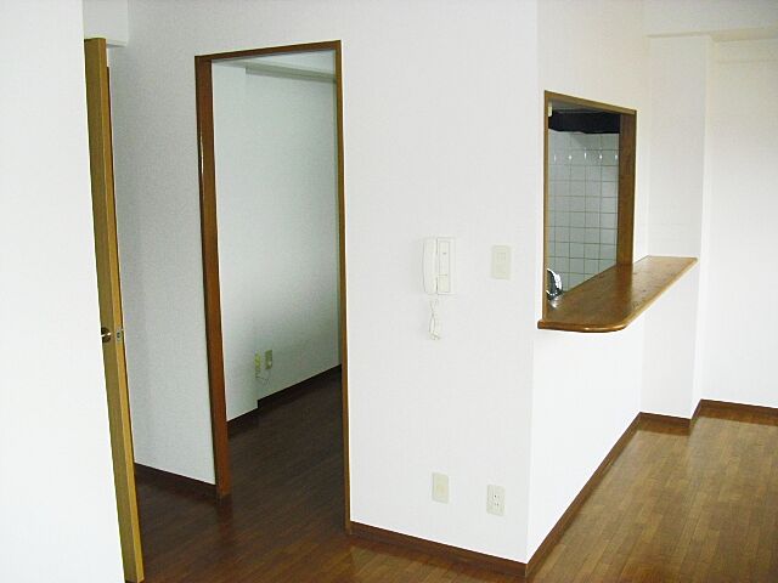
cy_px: 292
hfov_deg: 51.4
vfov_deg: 39.7
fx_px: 809
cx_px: 389
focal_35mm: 36
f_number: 3.1
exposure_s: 1/100
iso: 100
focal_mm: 6.3
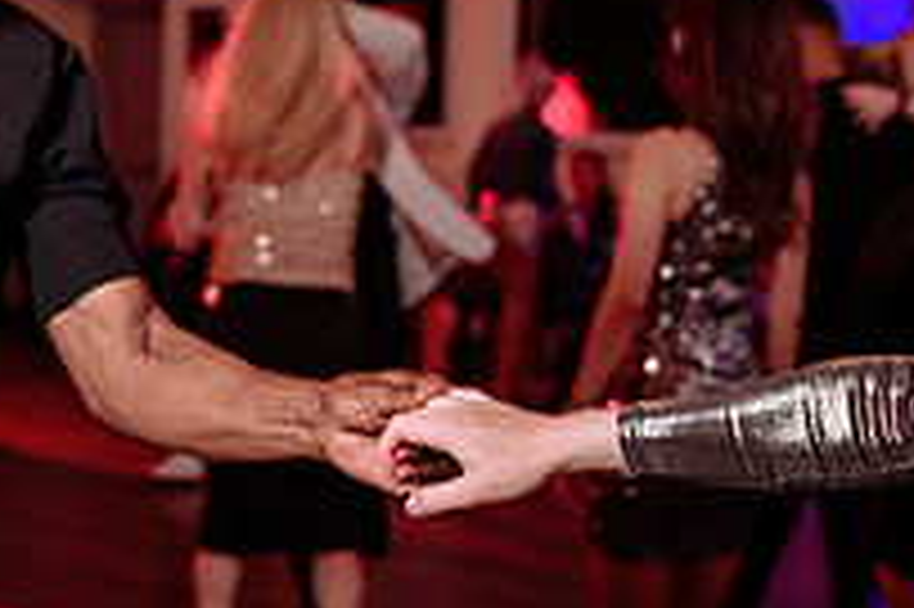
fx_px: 2867
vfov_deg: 12.1
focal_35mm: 113
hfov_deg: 18.1
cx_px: 490
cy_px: 260
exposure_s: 1/100
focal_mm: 35
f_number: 3.2
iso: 800
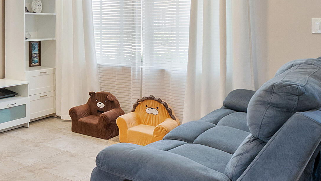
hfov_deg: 43.1
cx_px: 29
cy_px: 15
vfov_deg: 26.7
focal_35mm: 43
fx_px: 366
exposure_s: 1/40
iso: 800
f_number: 7.1
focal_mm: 10
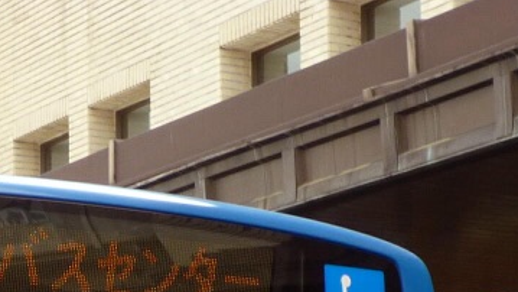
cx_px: -29
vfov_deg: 6.7
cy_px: 692
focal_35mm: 171
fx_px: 2349
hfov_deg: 12.4
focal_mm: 7.8
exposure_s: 1/125
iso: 80
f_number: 4.3
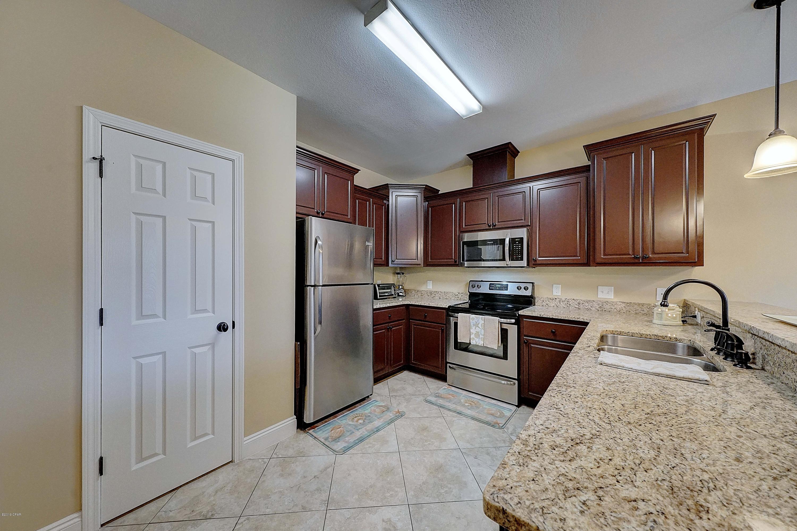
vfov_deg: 90.0
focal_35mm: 12
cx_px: 398
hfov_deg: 112.6
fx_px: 266
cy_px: 266
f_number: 8
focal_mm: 12
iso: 2000
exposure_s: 1/60
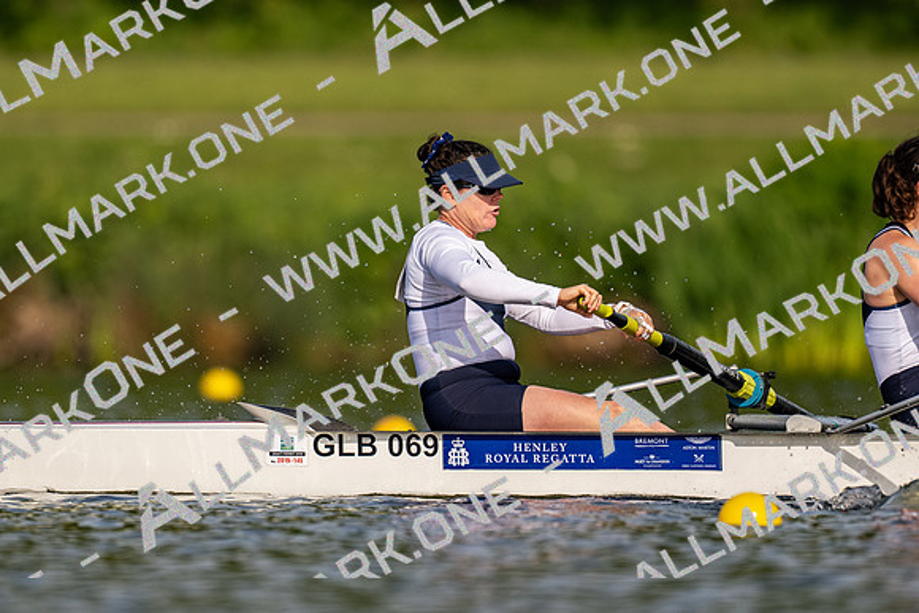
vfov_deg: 1.5
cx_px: 460
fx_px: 22991
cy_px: 306
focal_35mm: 900
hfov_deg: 2.3
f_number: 4
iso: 200
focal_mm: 600
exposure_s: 1/2500
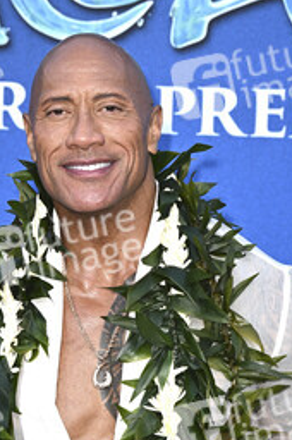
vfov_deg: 13.0
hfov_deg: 8.7
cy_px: 337
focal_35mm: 158
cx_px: 103
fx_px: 1927
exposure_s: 1/250
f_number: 6.3
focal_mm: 101
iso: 1000
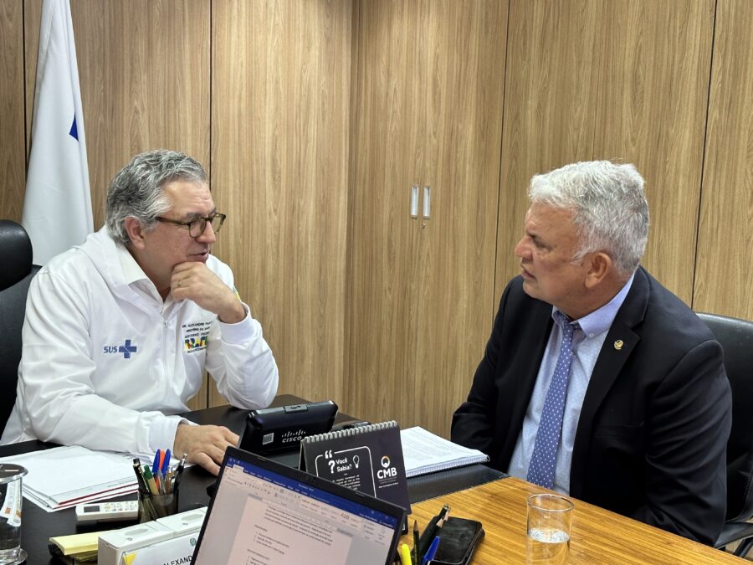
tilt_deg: -7.9
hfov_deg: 39.7
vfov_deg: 30.3
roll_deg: -1.6
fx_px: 1044
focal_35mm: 48
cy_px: 282
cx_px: 376
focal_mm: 6.86
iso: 200
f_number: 1.78
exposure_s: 1/40
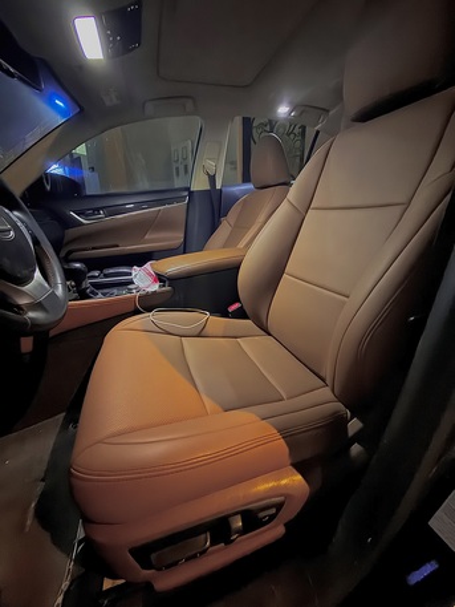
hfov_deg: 85.7
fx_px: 245
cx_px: 228
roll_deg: +0.5
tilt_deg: -16.4
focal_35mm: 14
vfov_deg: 102.0
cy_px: 304
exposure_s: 1/9
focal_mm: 2.22
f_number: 2.2
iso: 1600
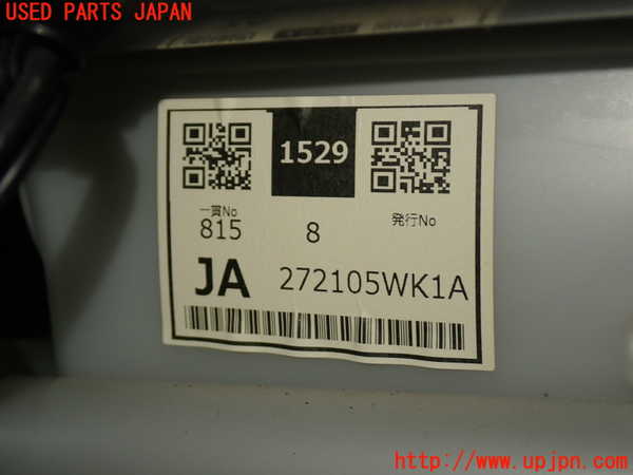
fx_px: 1061
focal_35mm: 58
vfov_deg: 25.2
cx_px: 316
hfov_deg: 33.2
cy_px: 238
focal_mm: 10.35
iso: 200
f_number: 3.5
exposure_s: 1/60
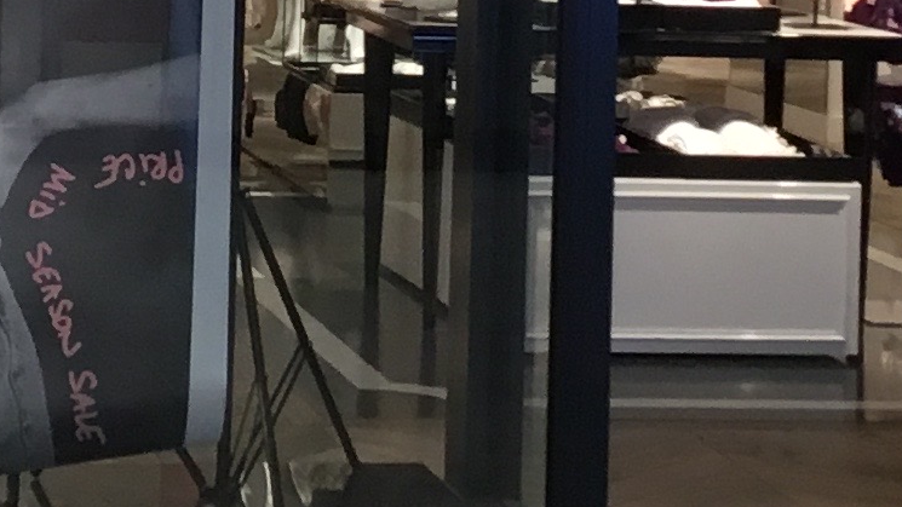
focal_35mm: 148
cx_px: 179
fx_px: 3540
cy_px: -405
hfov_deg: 14.4
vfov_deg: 7.9
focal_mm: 3.3
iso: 32
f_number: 2.4
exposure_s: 1/33
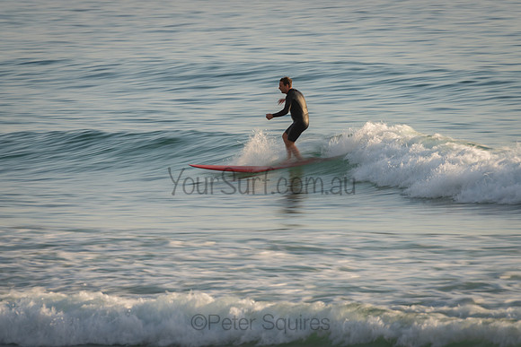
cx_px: 264
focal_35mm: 613
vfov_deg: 2.2
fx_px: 8866
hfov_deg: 3.4
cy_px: 136
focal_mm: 500
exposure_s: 1/25
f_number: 13
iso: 64
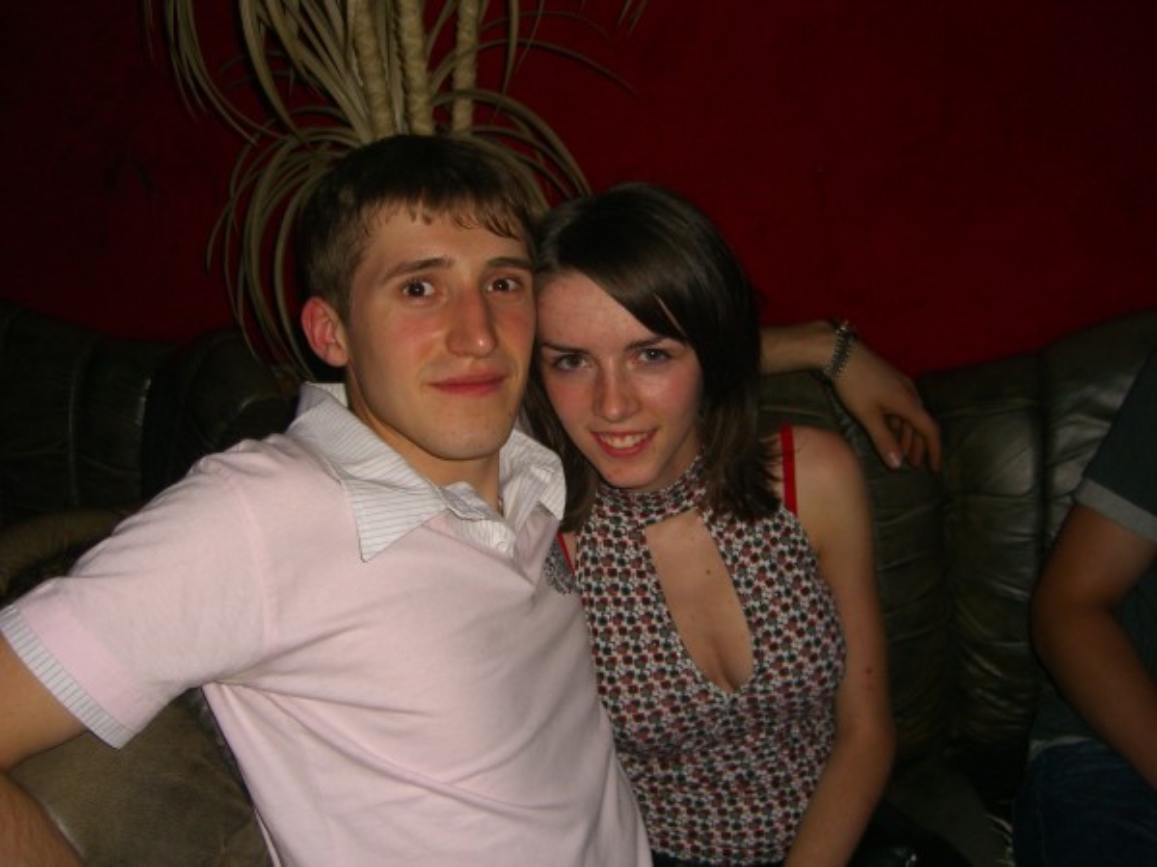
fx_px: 1270
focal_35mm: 38
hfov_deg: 49.0
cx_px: 578
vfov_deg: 37.7
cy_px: 434
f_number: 2.8
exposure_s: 1/60
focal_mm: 7.9
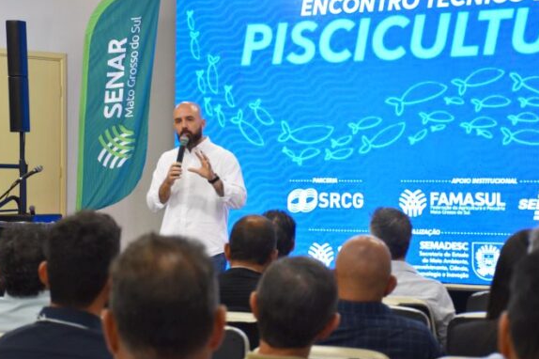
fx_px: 1362
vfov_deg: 15.0
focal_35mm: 91
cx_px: 289
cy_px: 187
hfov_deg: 22.4
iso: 1000
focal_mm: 50
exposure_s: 1/60
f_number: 4.8
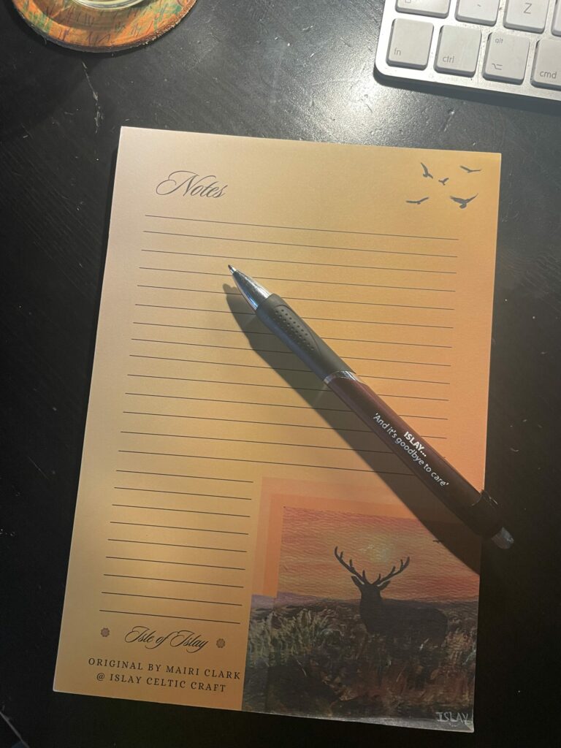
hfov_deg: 53.1
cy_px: 374
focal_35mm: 26
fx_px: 562
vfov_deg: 67.3
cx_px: 280
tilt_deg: -84.3
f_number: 1.6
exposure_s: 1/50
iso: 100
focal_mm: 4.2
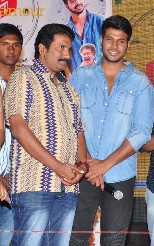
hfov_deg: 13.4
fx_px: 652
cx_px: 124
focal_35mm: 97
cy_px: 123
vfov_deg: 21.4
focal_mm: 42
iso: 640
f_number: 8
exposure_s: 1/125
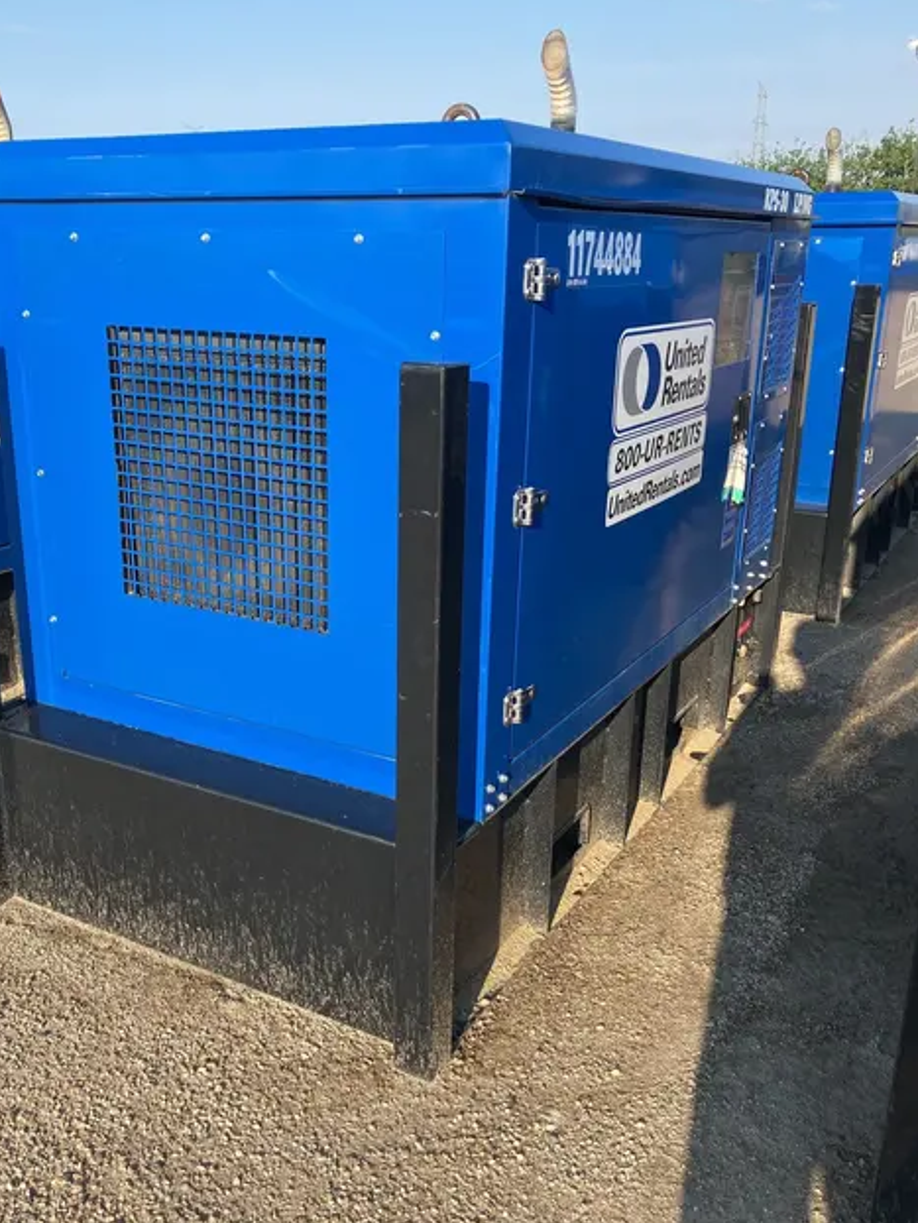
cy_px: 666
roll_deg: +1.1
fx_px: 1166
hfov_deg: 42.9
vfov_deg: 55.3
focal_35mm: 33
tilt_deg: -19.4
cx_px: 391
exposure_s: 1/674
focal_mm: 3.99
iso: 32
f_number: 1.8
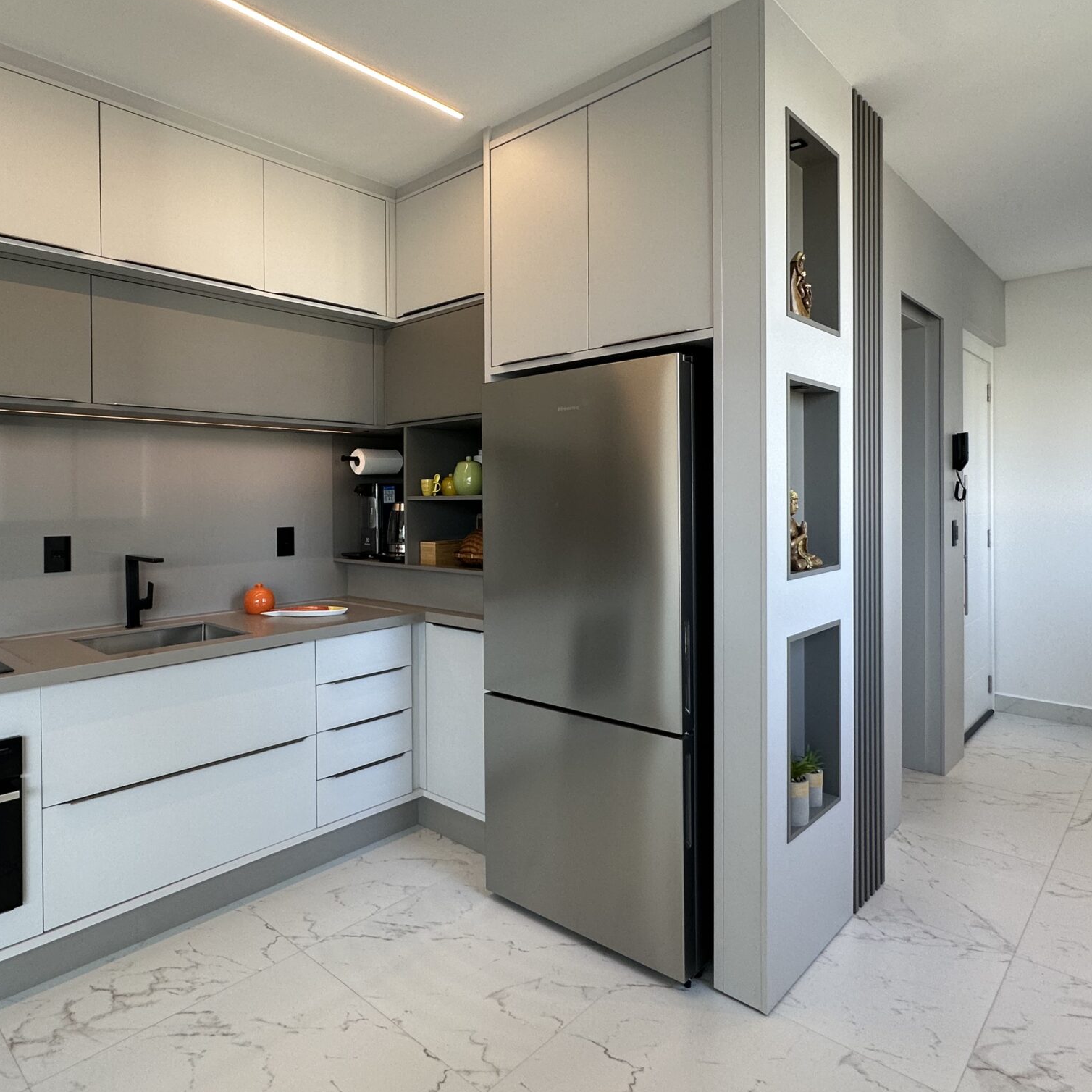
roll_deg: -0.7
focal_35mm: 21
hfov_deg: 71.4
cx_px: 436
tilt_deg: -0.8
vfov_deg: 72.0
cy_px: 503
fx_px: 749
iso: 100
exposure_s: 1/120
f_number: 2.2
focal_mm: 2.22
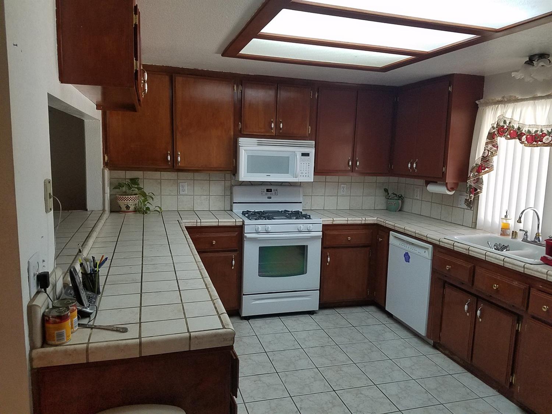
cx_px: 276
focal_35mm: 26
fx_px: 414
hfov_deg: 67.3
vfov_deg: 53.0
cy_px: 207
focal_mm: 4.2
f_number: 1.7
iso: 160
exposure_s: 1/60
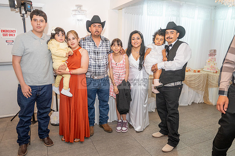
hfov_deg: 71.5
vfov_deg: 51.3
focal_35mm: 25
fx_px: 163
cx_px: 114
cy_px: 79
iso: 800
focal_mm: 24
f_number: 3.2
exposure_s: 1/160
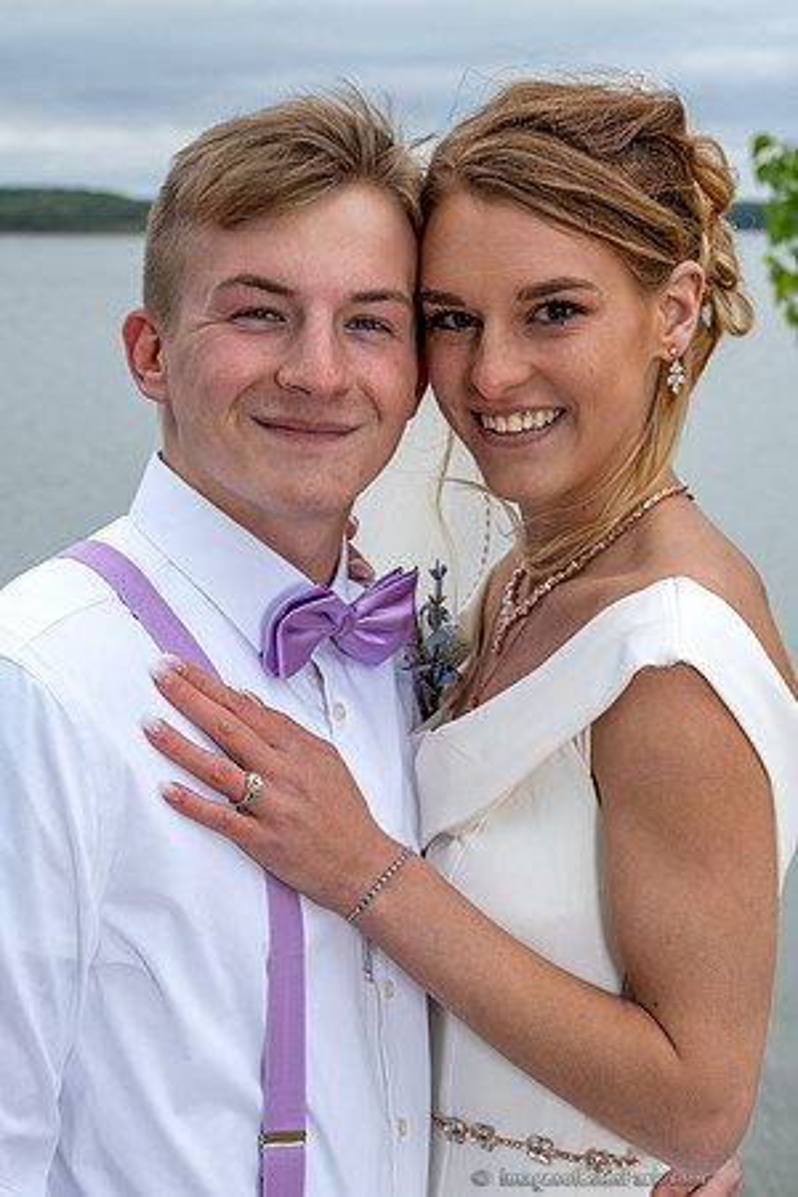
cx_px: 399
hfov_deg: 19.5
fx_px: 2327
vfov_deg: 28.8
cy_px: 598
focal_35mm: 70
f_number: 8
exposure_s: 1/250
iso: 100
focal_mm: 70
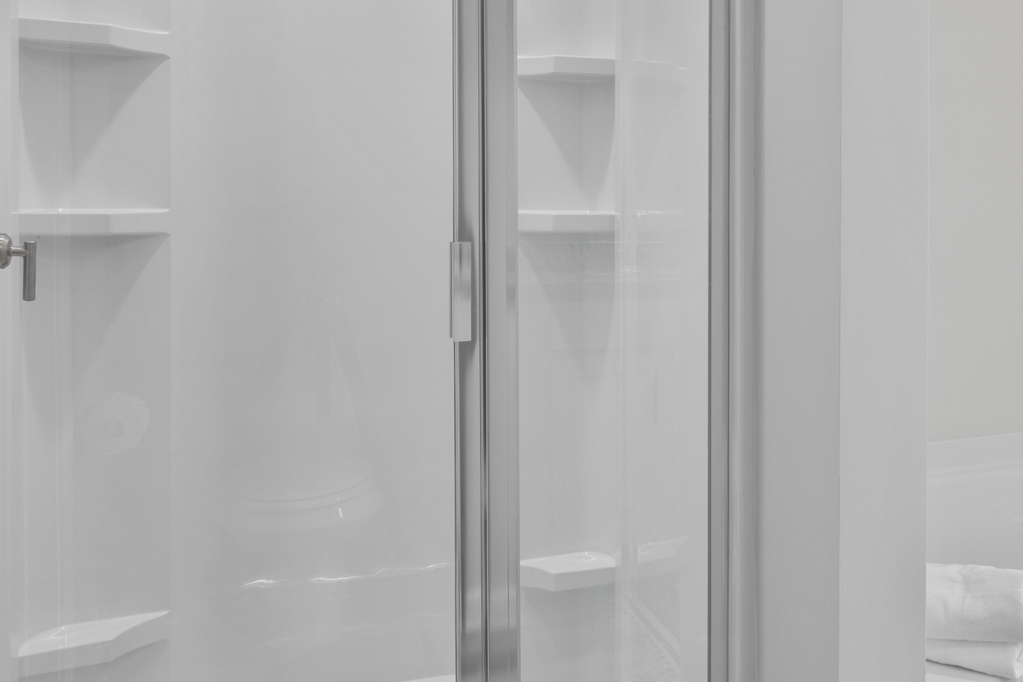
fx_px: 1026
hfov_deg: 49.3
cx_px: 845
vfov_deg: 36.5
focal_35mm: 36
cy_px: 249
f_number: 8
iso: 400
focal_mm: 16.5
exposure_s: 1/80
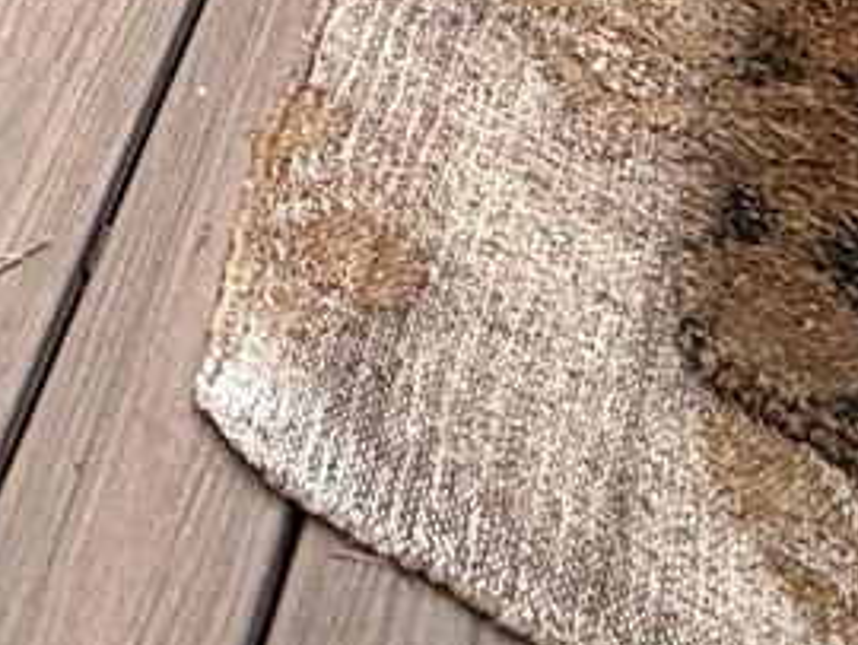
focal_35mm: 106
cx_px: -385
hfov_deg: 17.0
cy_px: -1671
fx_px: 2630
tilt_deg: -14.8
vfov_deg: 8.9
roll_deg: -2.3
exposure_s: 1/99
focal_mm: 2.22
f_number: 2.2
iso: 50
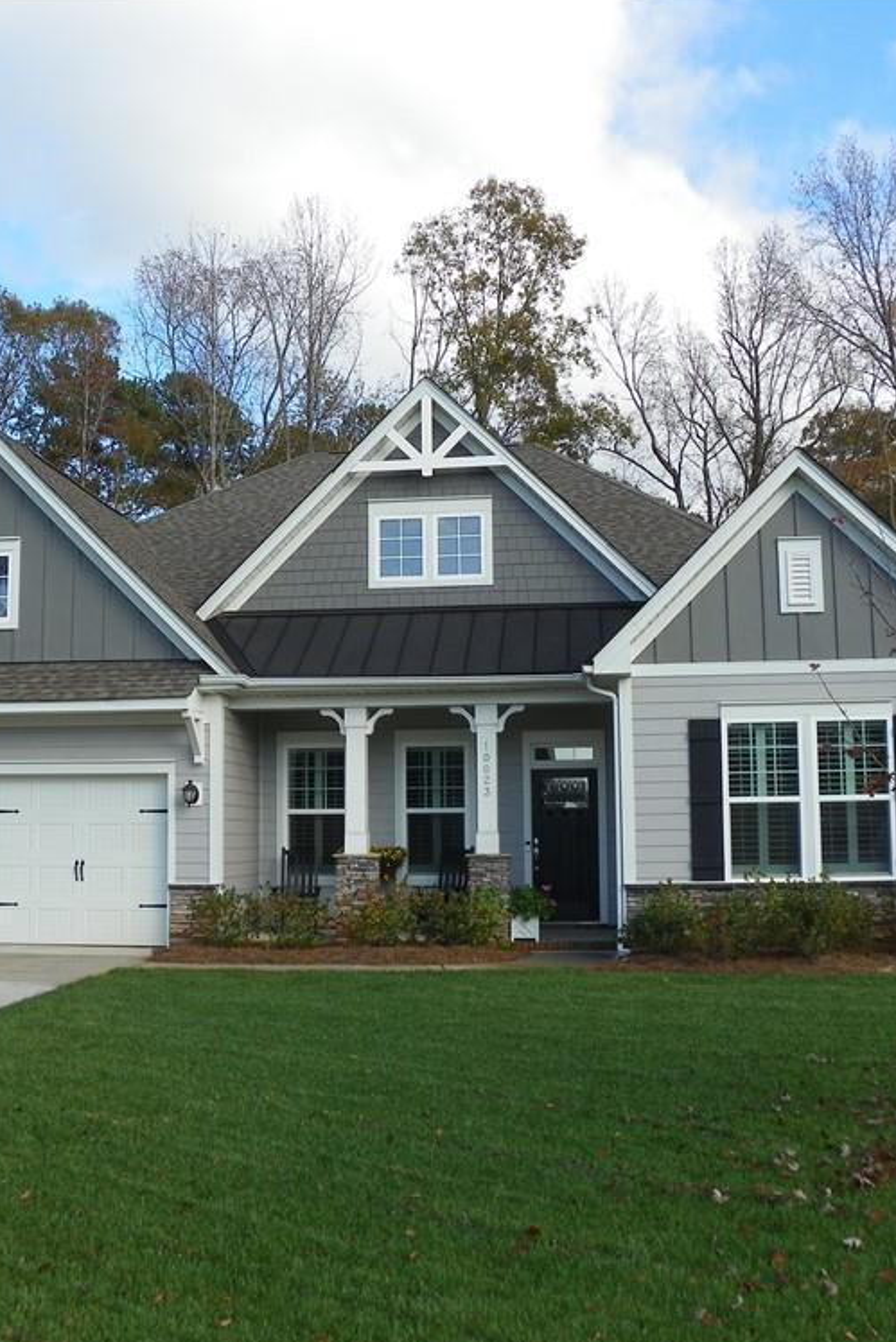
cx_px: 415
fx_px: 1381
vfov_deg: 51.9
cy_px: 680
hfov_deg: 35.9
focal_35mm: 37
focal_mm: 4.6
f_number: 4
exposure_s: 1/320
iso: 64
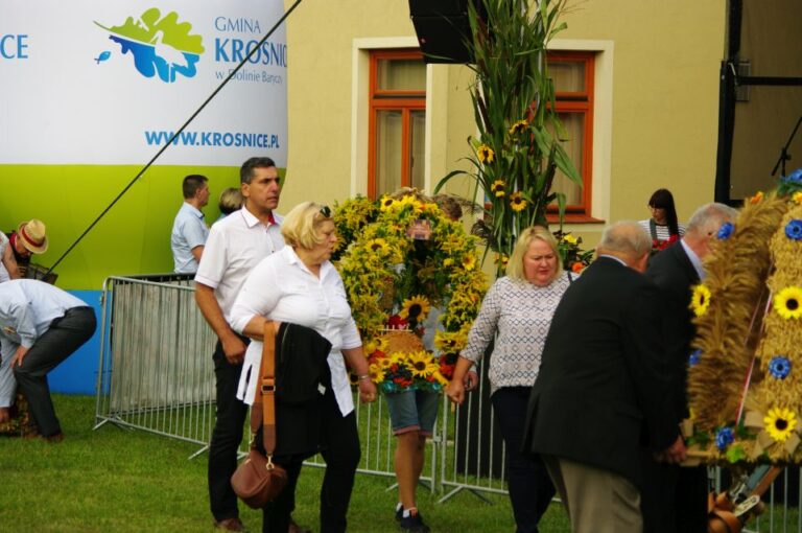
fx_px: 3171
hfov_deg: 14.4
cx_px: 401
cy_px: 266
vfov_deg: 9.6
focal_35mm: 142
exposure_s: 1/750
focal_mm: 95
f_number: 5.6
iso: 280
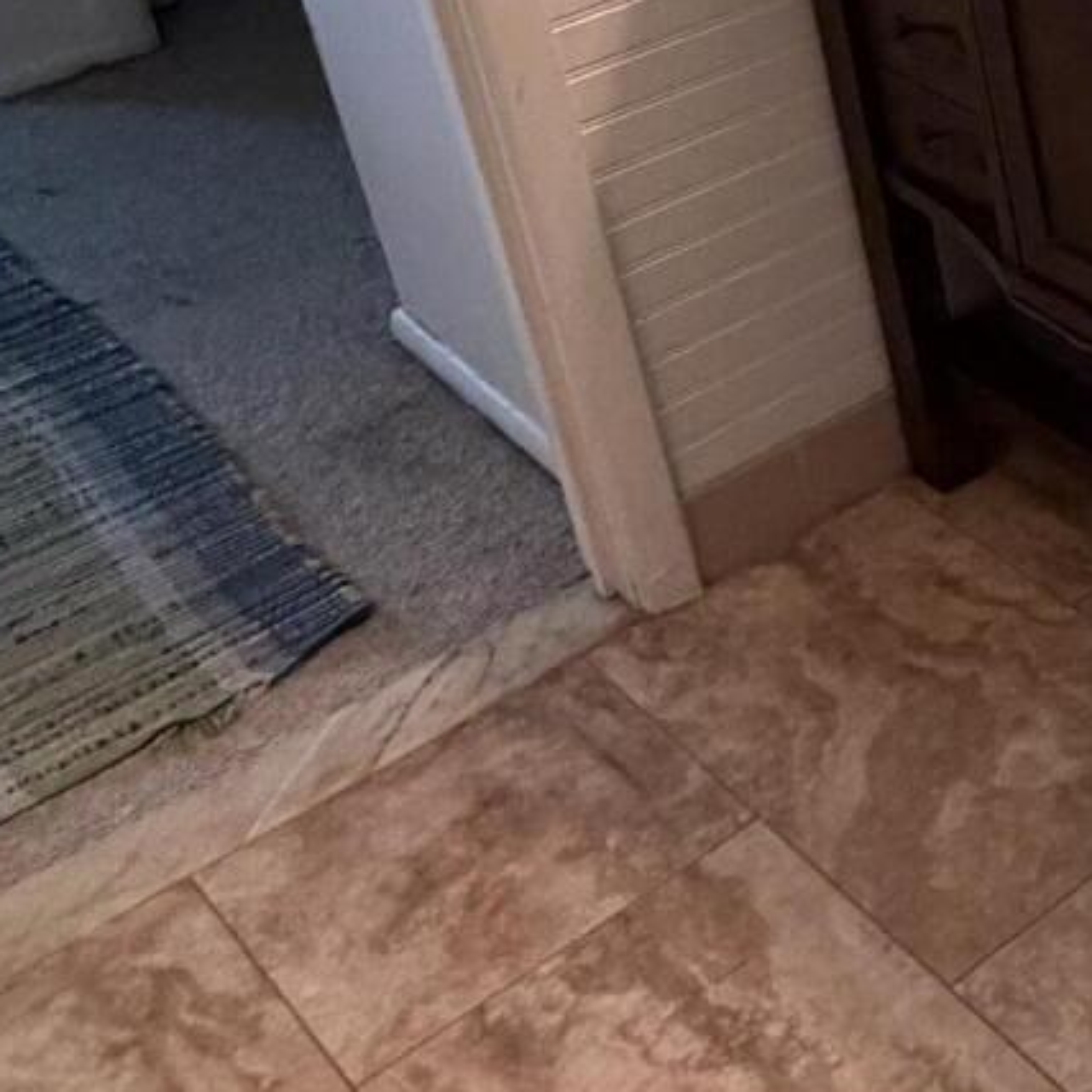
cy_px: -130
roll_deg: -0.6
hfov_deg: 21.3
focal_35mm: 58
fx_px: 2070
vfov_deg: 27.0
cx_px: 1890
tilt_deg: -22.6
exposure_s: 1/60
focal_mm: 2.22
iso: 400
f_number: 2.2
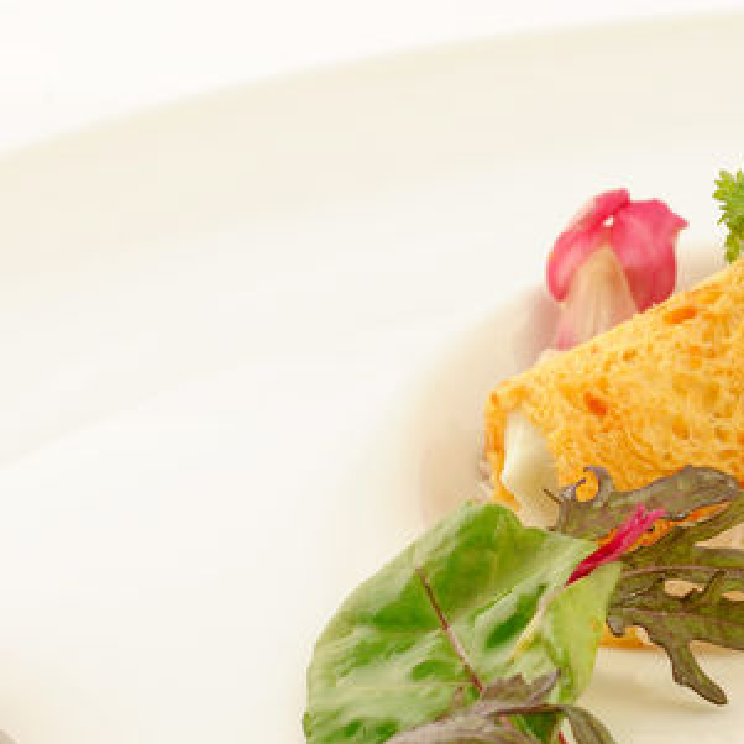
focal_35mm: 147
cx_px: 445
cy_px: 528
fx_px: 3575
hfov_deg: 11.9
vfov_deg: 11.9
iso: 640
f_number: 18
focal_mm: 62
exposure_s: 1/20
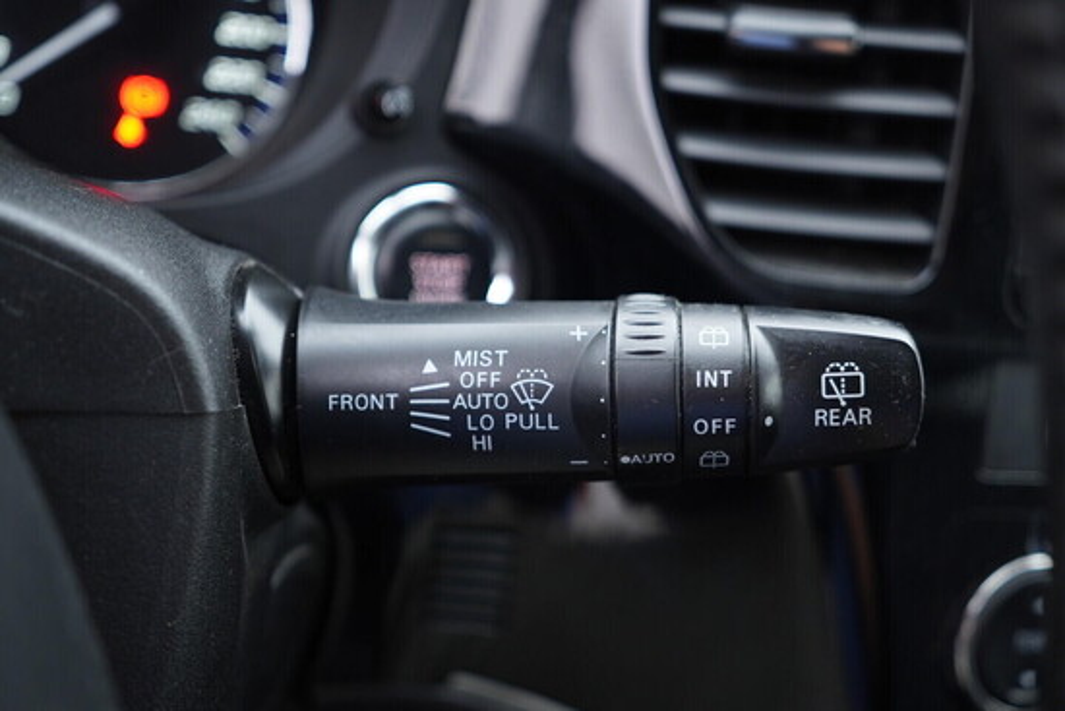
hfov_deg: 53.1
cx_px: 532
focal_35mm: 36
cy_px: 356
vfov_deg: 36.9
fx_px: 1065
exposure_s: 1/40
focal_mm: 24
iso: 320
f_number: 2.8
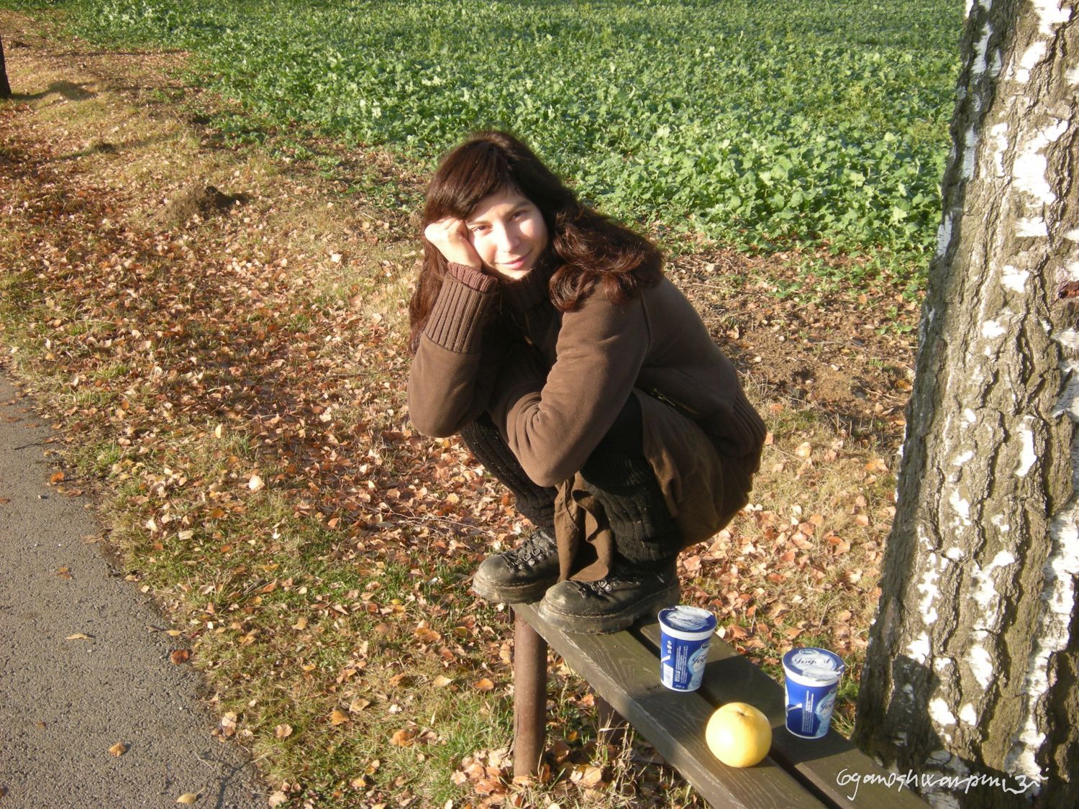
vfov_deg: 32.2
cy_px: 404
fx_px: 1403
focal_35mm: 45
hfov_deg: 42.1
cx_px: 540
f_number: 3.5
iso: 64
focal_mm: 7.5
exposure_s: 1/206
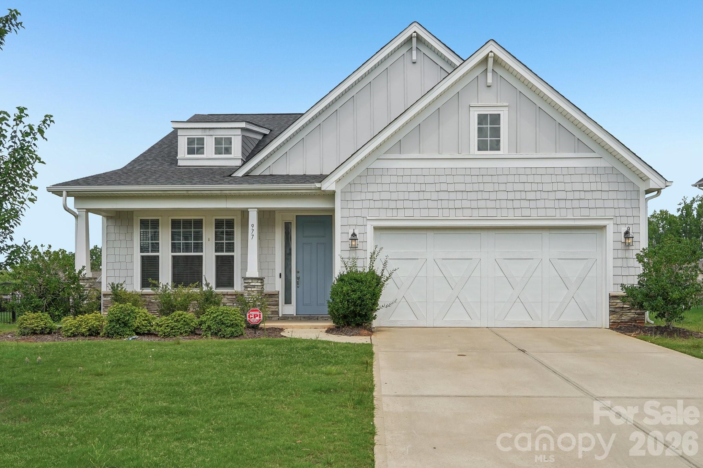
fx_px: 586
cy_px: 234
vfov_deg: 43.6
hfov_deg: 61.9
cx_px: 352
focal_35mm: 30
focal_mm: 20
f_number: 8
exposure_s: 1/125
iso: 100
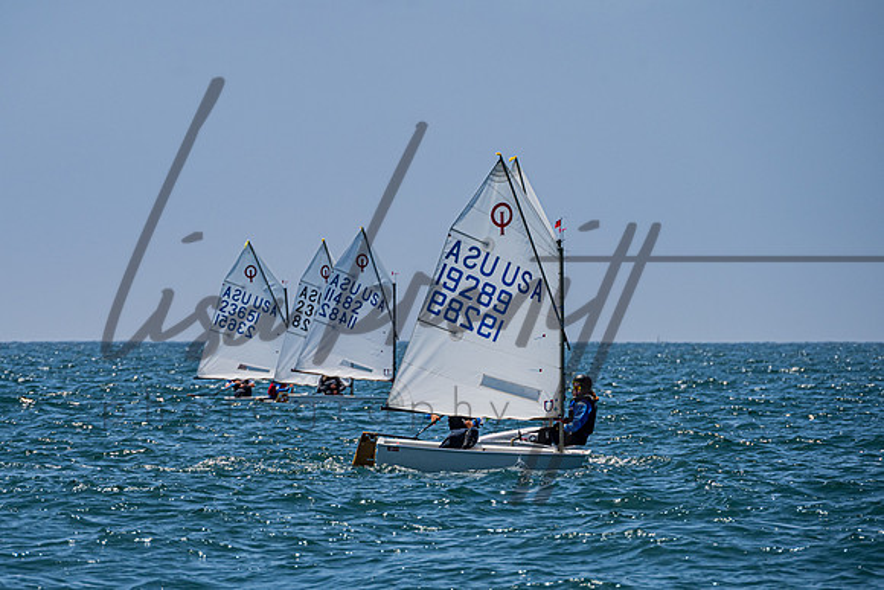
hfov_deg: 5.8
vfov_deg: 3.9
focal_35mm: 357
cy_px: 292
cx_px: 360
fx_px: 8764
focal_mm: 260
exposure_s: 1/2000
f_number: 8
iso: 250
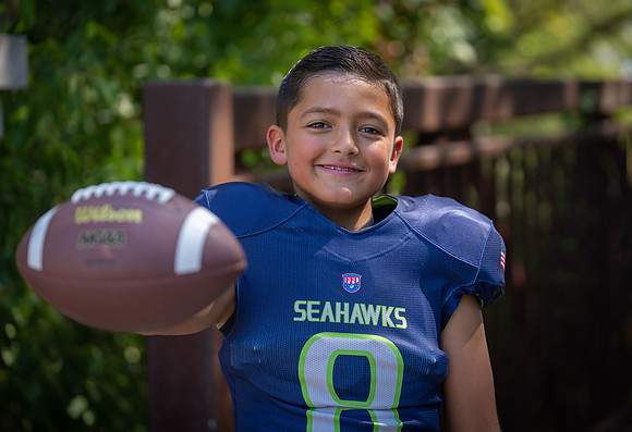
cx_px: 333
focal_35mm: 95
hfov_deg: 21.3
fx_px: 1683
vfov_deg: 14.6
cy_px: 210
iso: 100
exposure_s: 1/320
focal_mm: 91
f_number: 2.8
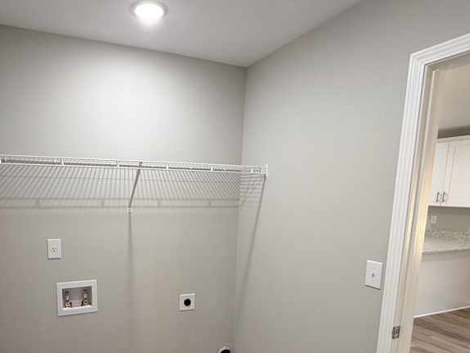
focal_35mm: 25
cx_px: 170
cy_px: 243
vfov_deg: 53.5
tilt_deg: -10.3
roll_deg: -1.4
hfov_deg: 68.1
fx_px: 340
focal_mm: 2.22
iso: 250
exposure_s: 1/120
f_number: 2.2
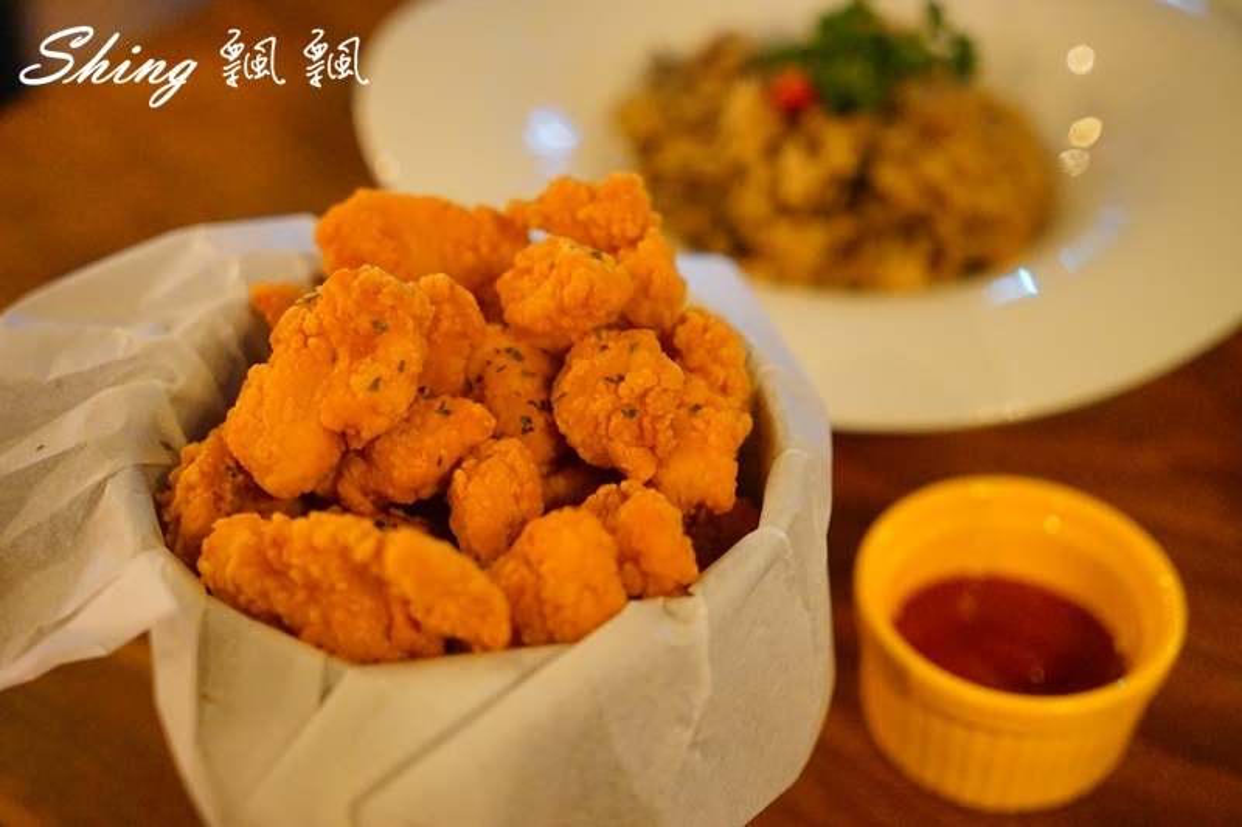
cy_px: 414
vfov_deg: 26.0
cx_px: 621
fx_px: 1794
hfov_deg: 38.2
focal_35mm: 52
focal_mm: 52
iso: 5000
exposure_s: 1/60
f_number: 4
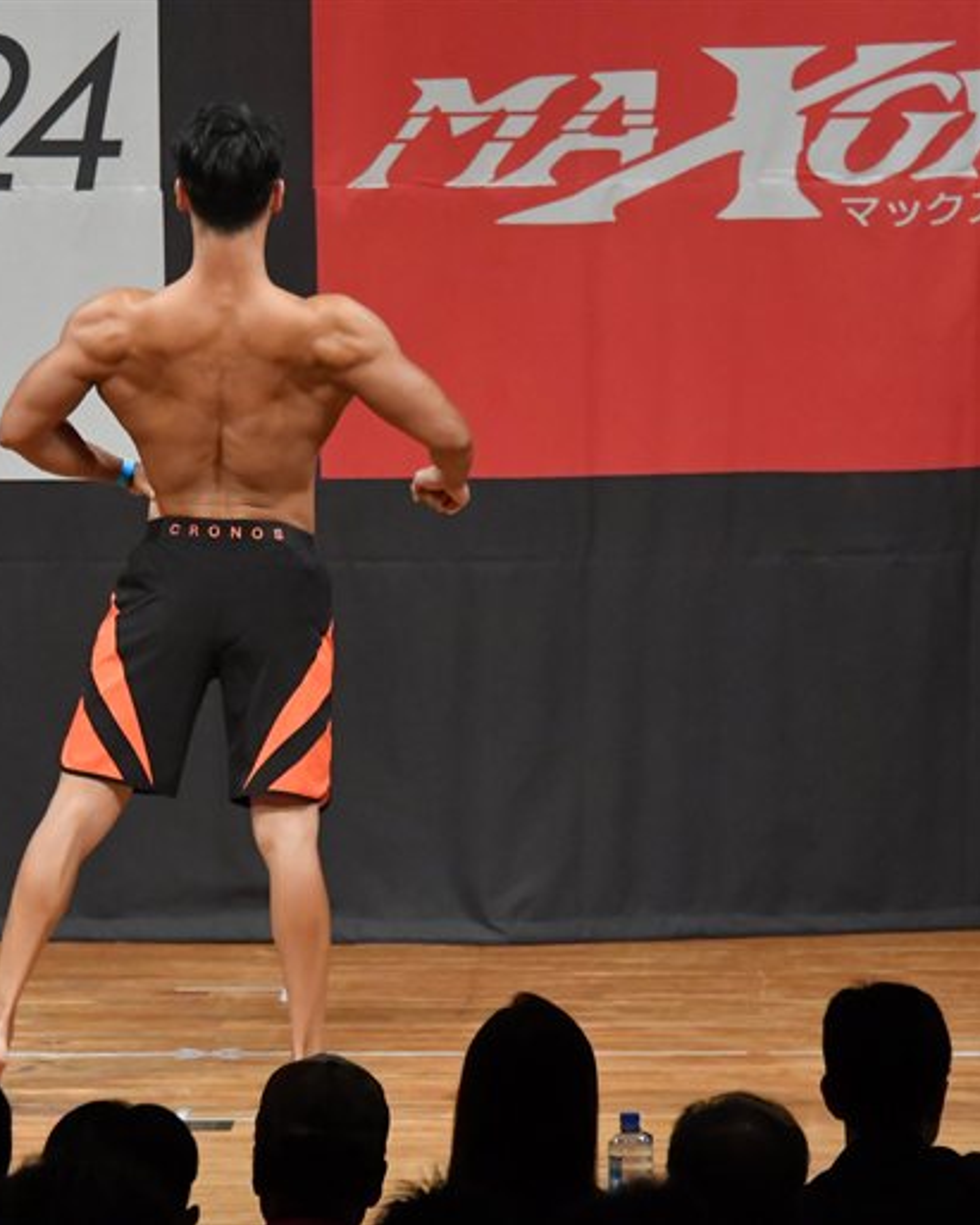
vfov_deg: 5.4
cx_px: 163
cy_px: 612
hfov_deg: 4.3
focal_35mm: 361
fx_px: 13092
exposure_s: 1/400
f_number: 5.6
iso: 6400
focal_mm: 170
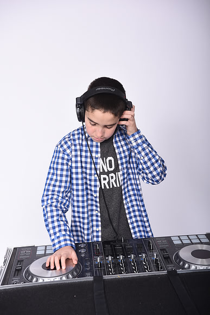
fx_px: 455
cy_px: 158
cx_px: 105
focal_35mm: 52
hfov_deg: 26.0
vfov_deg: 38.2
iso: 200
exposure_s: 1/250
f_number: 8
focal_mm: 52
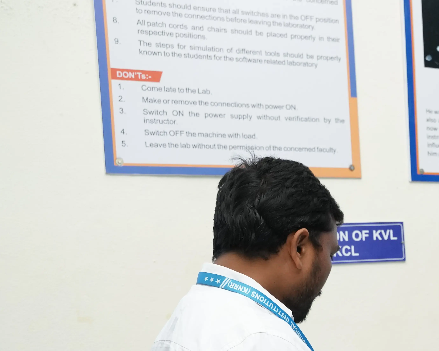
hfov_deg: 19.9
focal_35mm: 86
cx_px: 605
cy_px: 359
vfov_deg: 17.3
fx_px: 1123
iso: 2000
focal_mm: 31.9
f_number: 4.5
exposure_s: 1/125
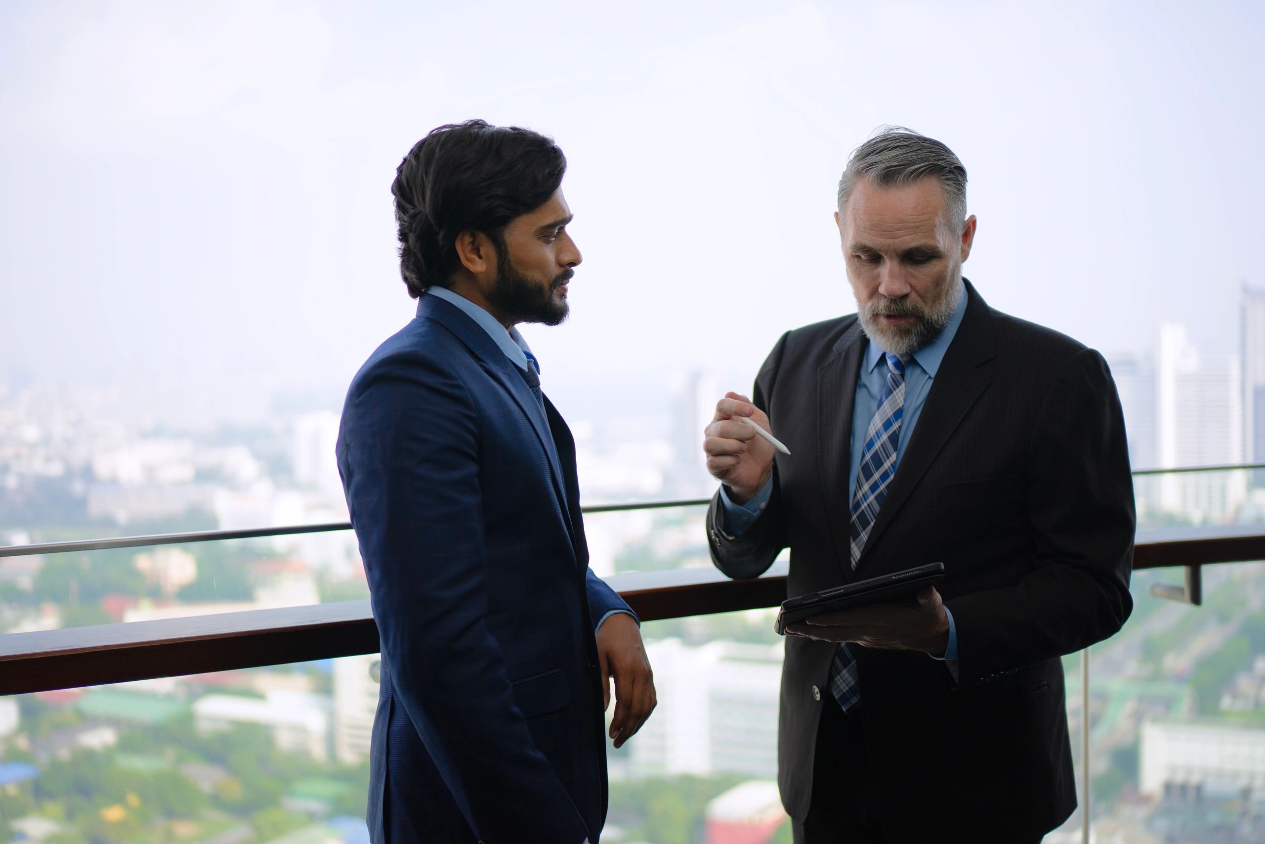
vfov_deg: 29.9
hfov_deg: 43.6
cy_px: 422
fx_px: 1581
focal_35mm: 45
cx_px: 632
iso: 100
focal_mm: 45
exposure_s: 1/800
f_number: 1.8
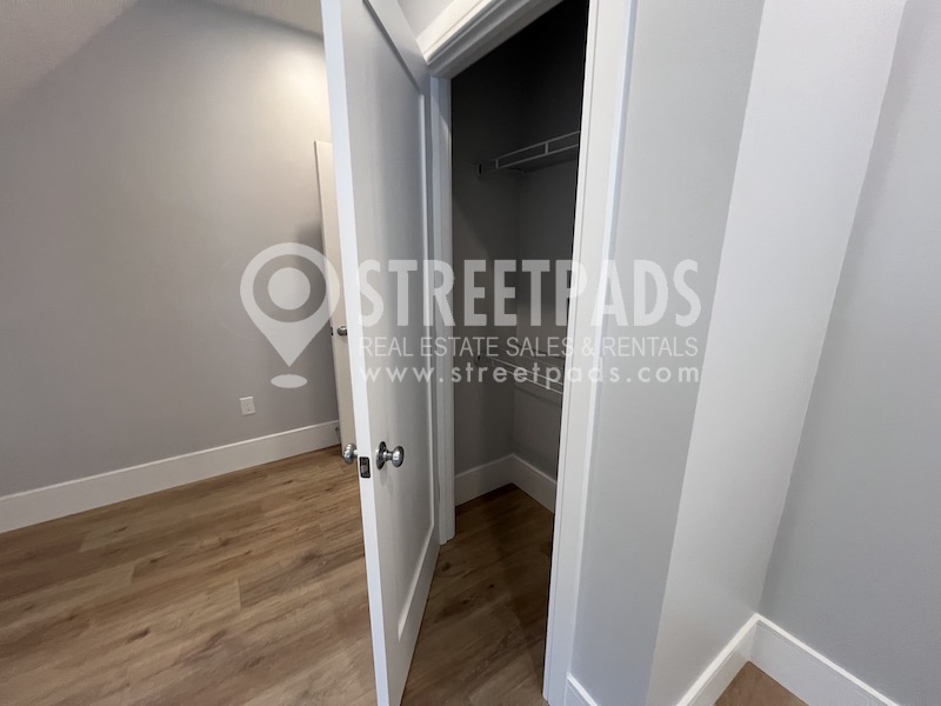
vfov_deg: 89.9
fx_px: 353
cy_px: 353
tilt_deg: -10.6
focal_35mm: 13
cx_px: 470
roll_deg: -2.9
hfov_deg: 106.2
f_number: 1.8
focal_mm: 1.57
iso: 125
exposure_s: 1/60
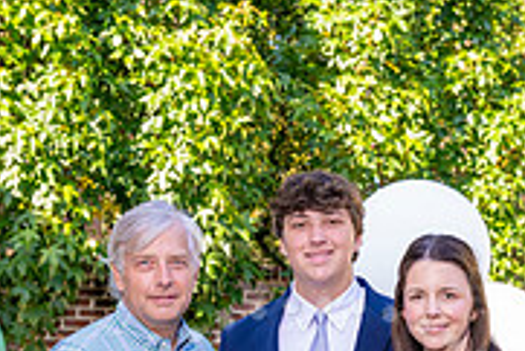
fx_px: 1956
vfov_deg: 9.9
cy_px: 566
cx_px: 319
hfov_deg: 15.3
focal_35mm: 134
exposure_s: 1/160
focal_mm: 54
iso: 400
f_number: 5.6
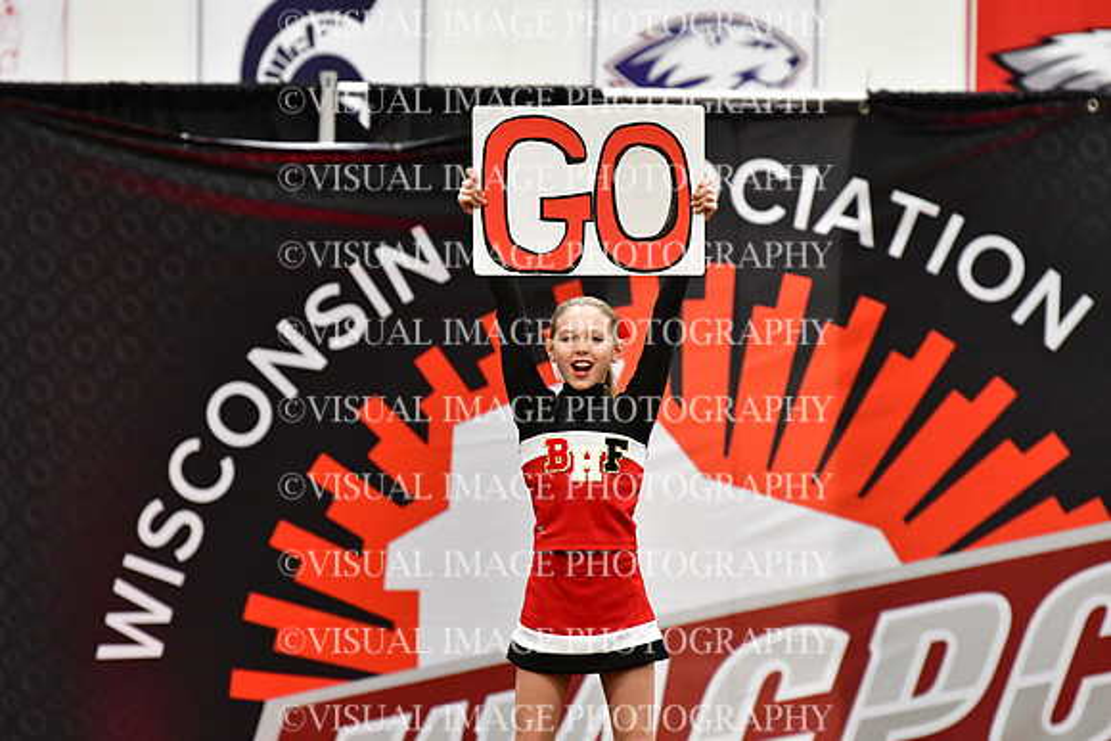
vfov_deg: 4.6
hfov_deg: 6.9
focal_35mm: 300
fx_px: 9260
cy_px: 370
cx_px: 556
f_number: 3.5
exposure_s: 1/500
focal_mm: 200
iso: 5000
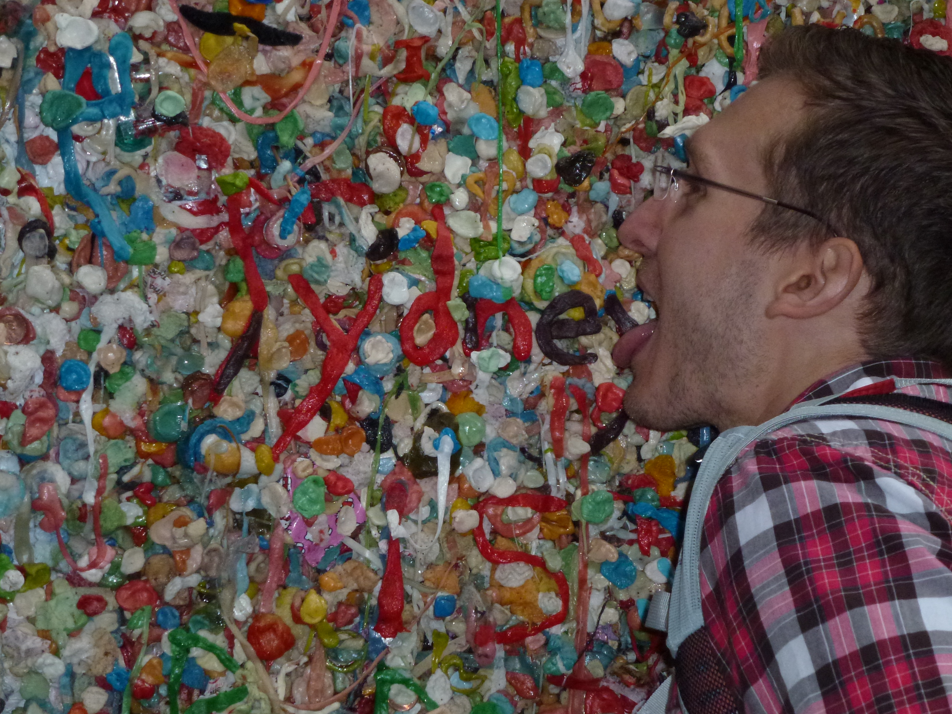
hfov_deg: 14.3
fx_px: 3795
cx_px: 510
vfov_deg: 10.7
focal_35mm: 138
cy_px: 399
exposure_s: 1/250
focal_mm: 21.7
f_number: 5.1
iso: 400
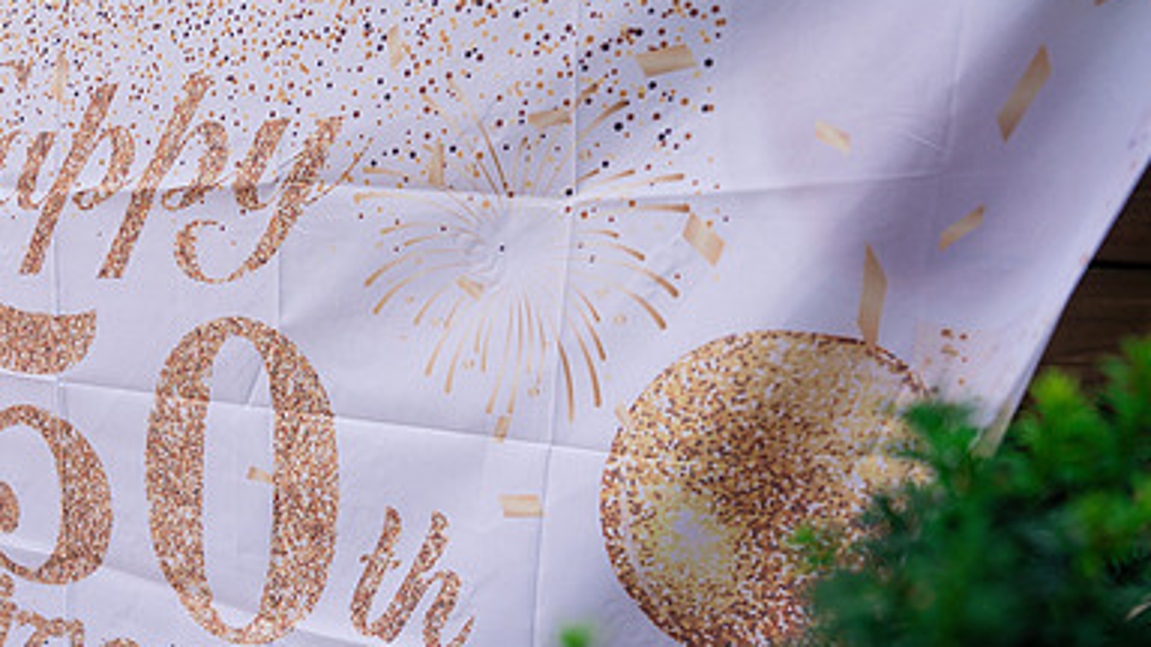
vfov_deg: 29.1
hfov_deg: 49.1
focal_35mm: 40
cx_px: 339
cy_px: 513
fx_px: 1221
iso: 400
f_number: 2.8
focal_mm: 24
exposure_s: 1/1600
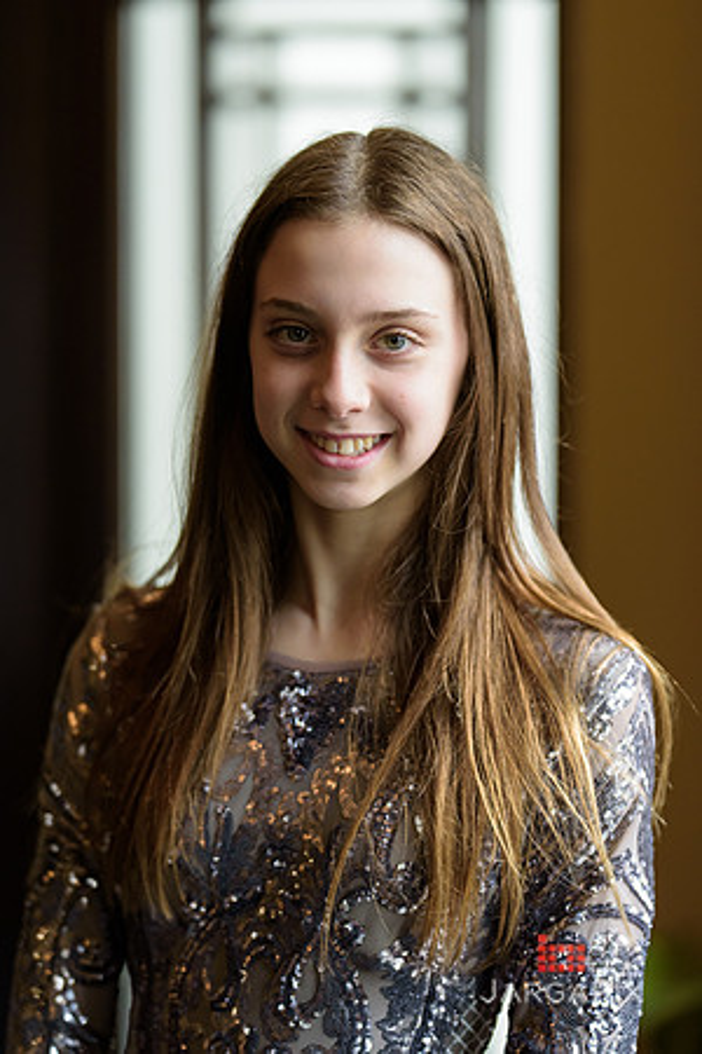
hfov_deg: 10.2
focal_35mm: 135
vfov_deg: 15.2
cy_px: 527
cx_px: 351
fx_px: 3948
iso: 1250
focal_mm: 135
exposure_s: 1/640
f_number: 2
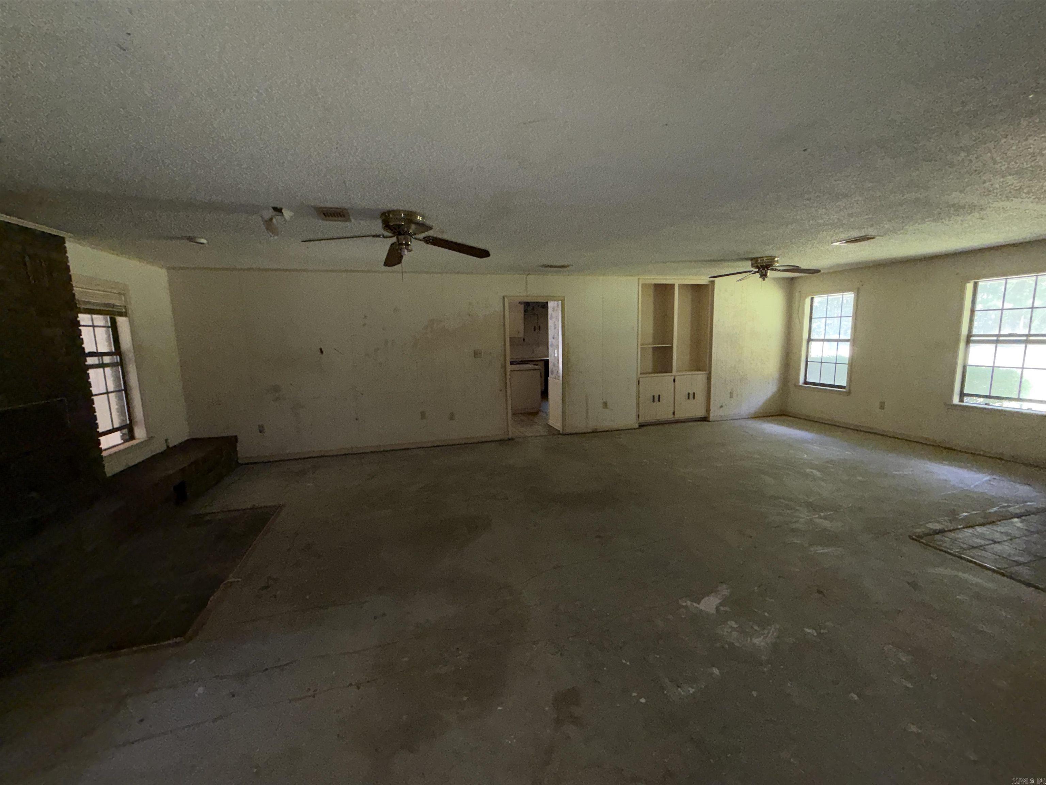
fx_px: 423
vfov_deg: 85.7
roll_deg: +2.1
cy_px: 392
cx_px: 523
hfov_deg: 102.1
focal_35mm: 14
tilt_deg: -8.3
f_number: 2.2
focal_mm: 2.22
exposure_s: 1/60
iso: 250
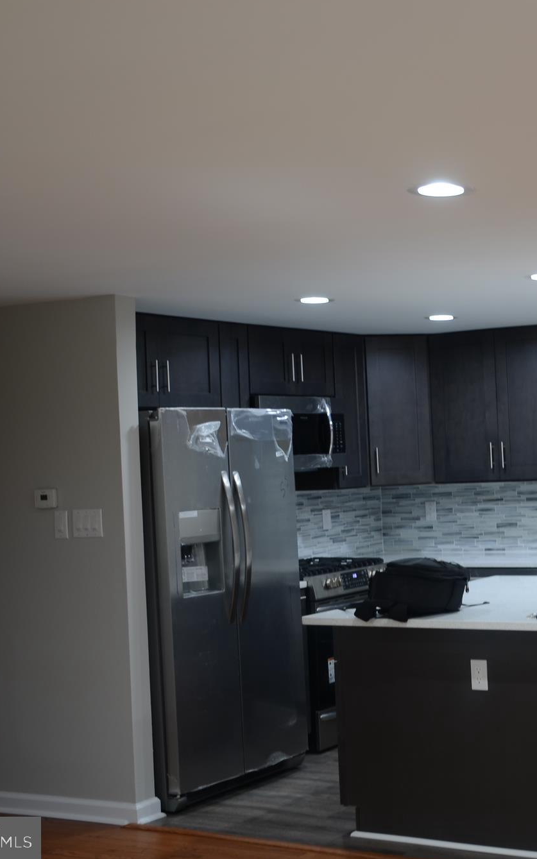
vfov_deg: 36.3
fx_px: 1311
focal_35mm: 56
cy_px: 428
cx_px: 557
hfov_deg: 22.1
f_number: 3.8
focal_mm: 24
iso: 100
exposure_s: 1/15
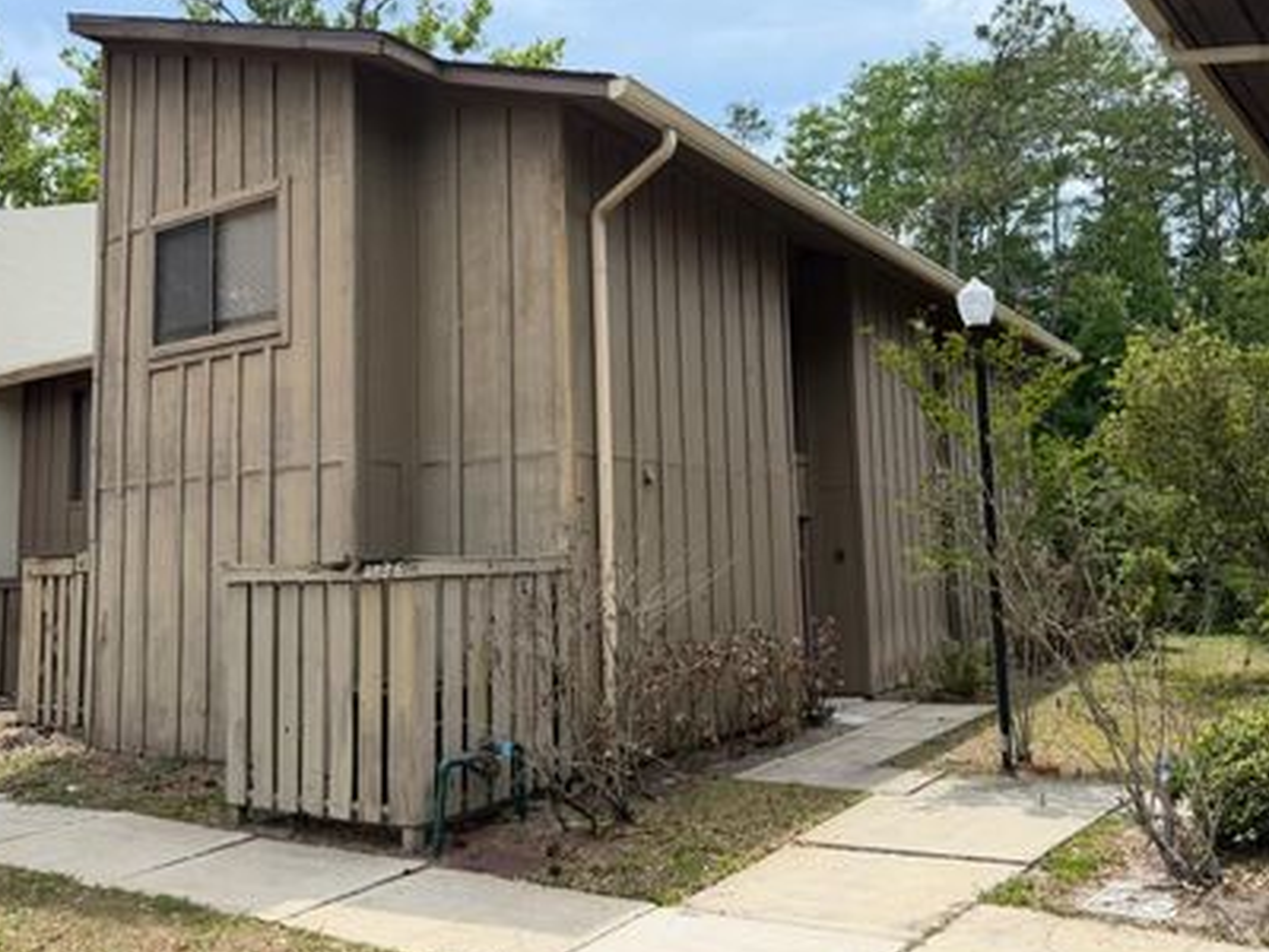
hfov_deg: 60.0
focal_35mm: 30
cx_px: 647
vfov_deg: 46.7
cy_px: 424
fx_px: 1100
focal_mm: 6.76
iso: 80
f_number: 1.78
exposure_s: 1/2611
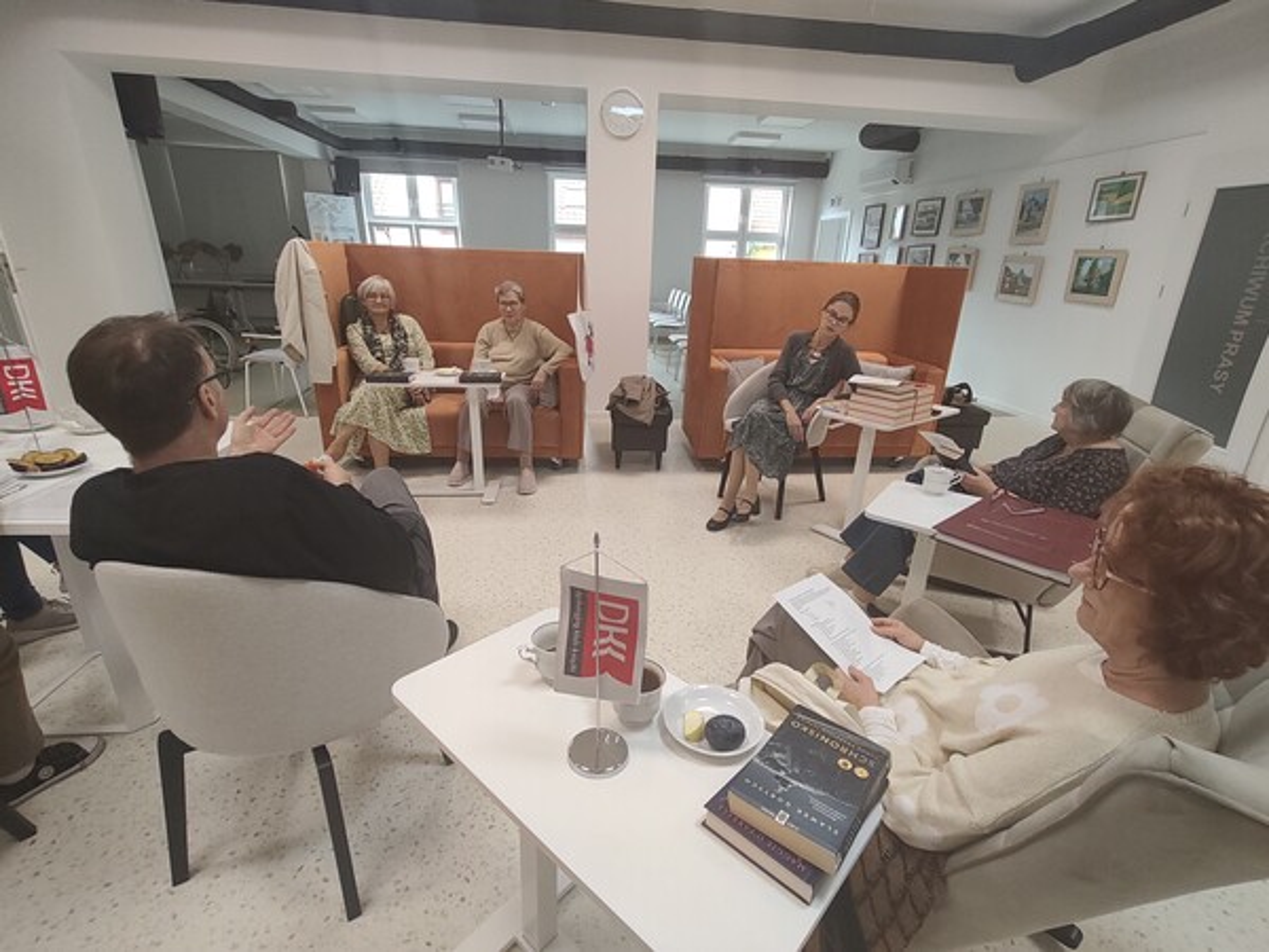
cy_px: 476
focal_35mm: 15
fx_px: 550
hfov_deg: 98.2
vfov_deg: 81.7
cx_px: 634
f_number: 2.2
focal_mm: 1.67
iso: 200
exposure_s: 1/100
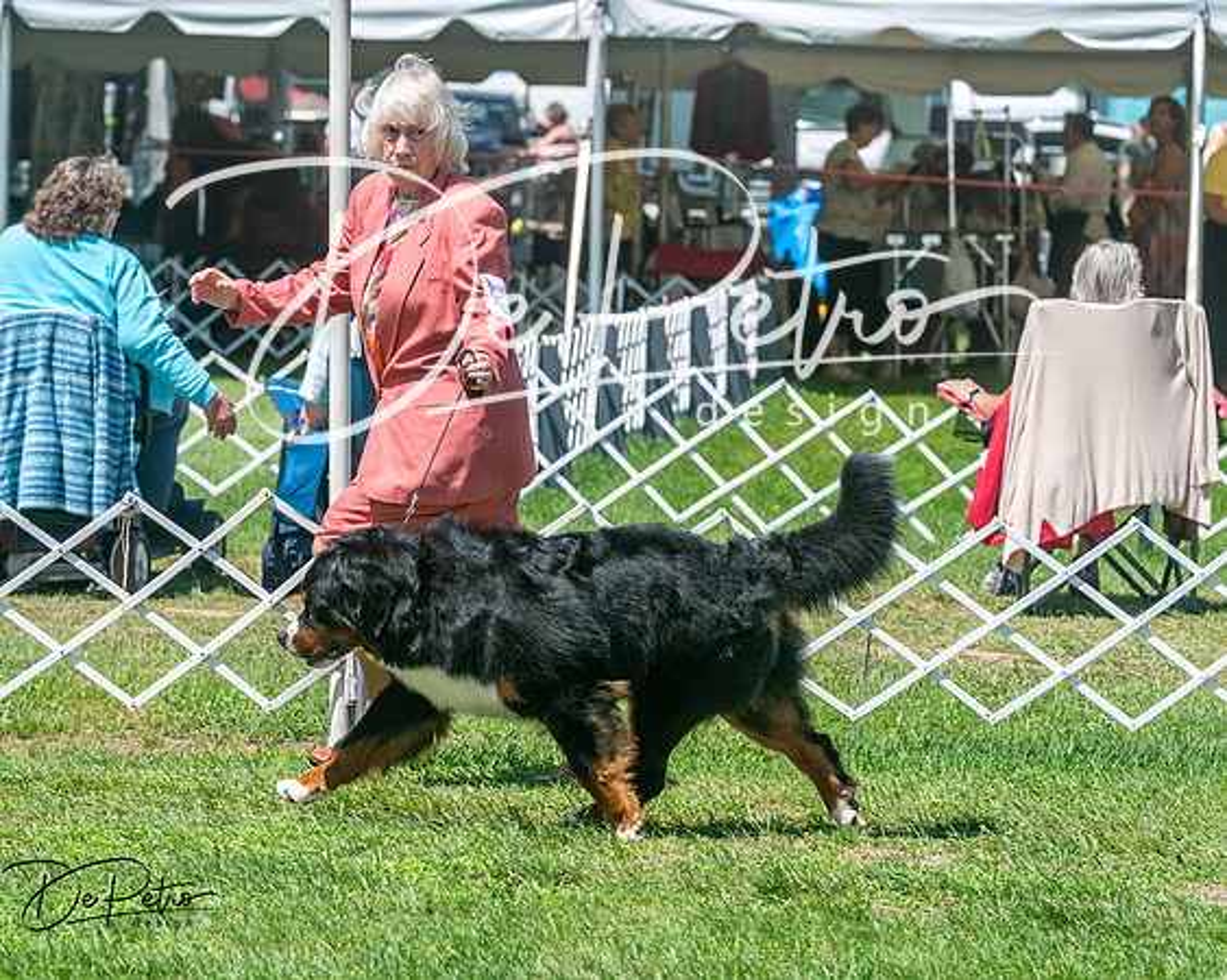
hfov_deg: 9.2
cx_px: 519
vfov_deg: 7.4
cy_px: 433
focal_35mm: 210
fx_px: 7623
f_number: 7.1
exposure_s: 1/2000
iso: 400
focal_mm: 164
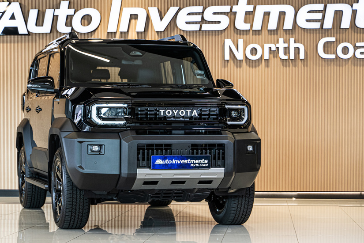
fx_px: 940
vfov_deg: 14.7
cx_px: 141
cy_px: 121
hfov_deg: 21.9
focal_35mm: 93
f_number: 4.5
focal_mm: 75
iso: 800
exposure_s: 1/125
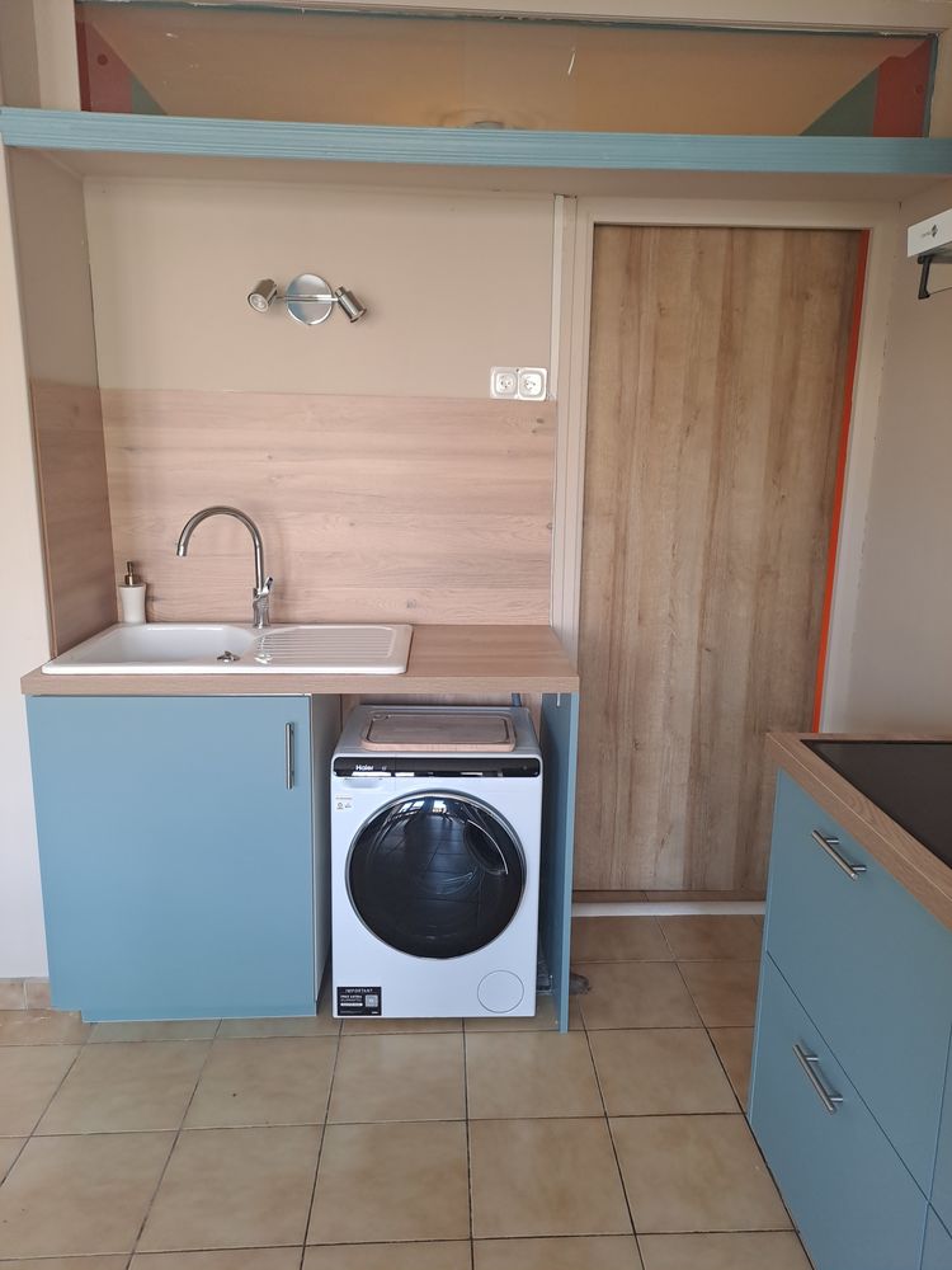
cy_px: 635
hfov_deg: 54.9
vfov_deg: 69.4
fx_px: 917
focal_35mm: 25
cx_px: 476
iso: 160
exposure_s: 1/50
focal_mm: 4.65
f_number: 1.8
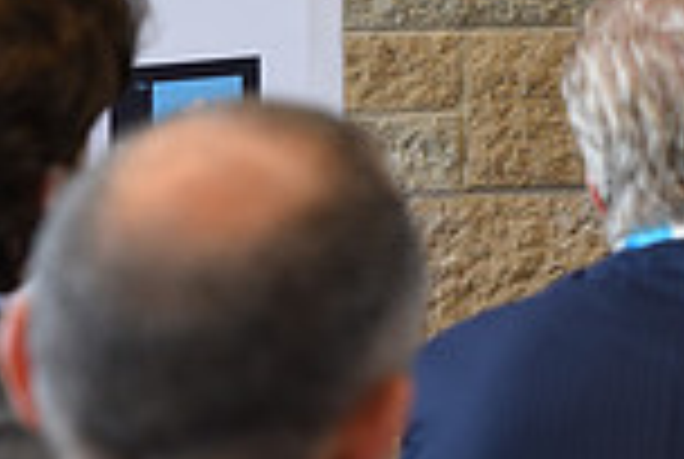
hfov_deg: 7.7
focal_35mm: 259
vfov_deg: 5.2
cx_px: 1156
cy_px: -385
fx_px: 4931
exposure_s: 1/60
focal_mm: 68
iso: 400
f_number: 3.2
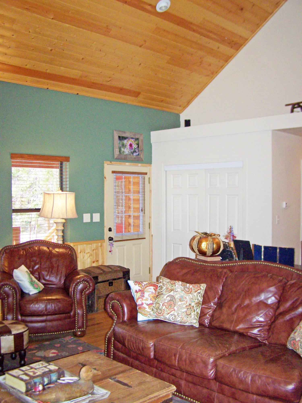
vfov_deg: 49.0
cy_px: 202
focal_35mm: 38
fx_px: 442
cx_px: 151
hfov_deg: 37.7
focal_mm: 6.3
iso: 160
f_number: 2.8
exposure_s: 1/60
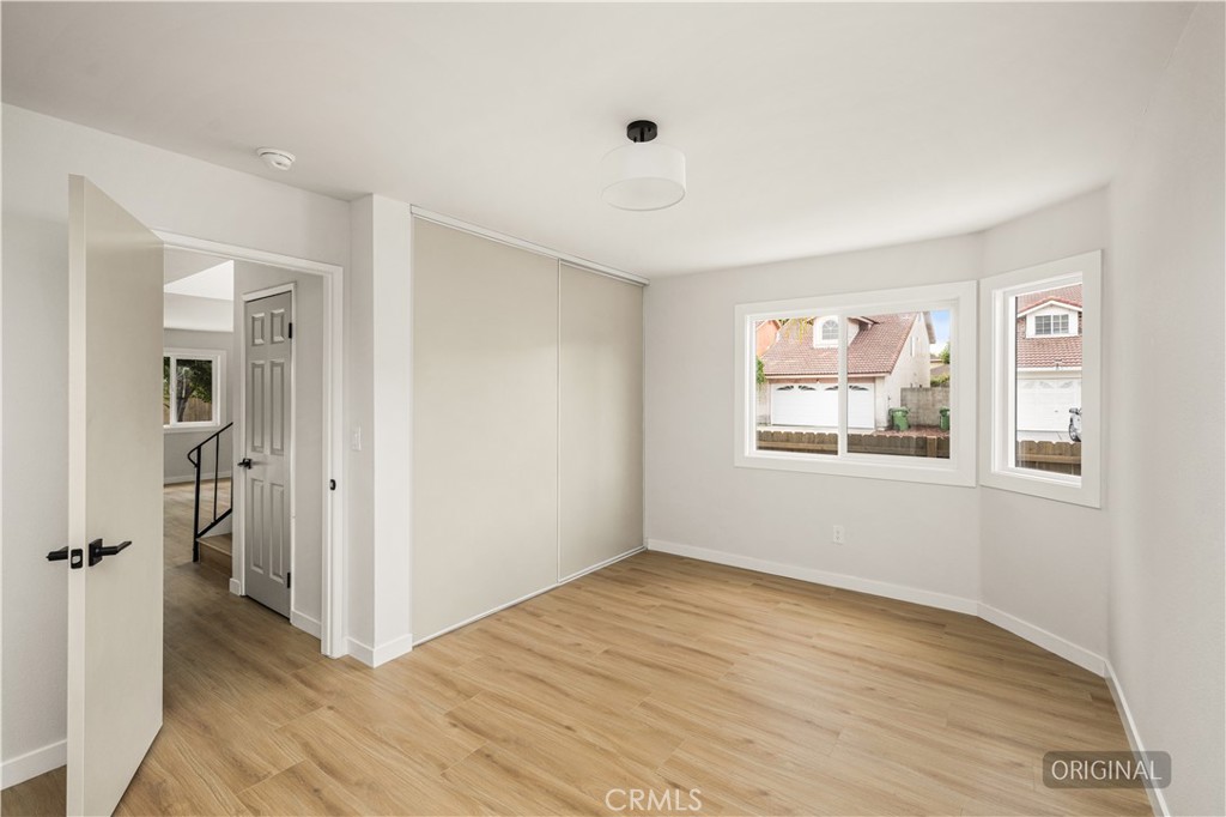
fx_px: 528
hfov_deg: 98.6
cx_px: 613
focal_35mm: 16
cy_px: 408
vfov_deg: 75.5
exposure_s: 1/15
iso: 100
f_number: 6.3
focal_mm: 15.5
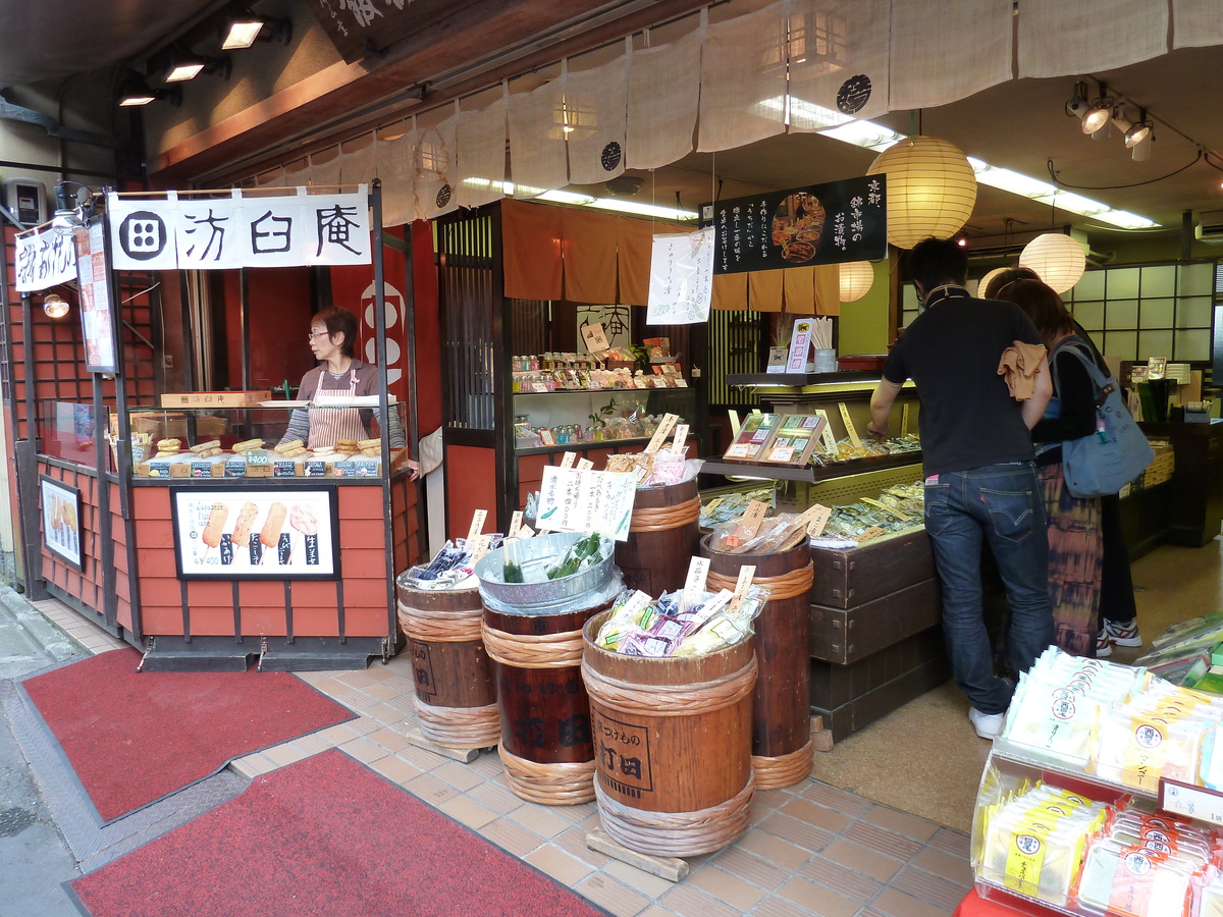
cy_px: 458
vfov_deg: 54.9
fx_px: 883
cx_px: 612
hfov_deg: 69.4
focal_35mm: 25
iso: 125
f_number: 3.3
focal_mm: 4.1
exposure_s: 1/30
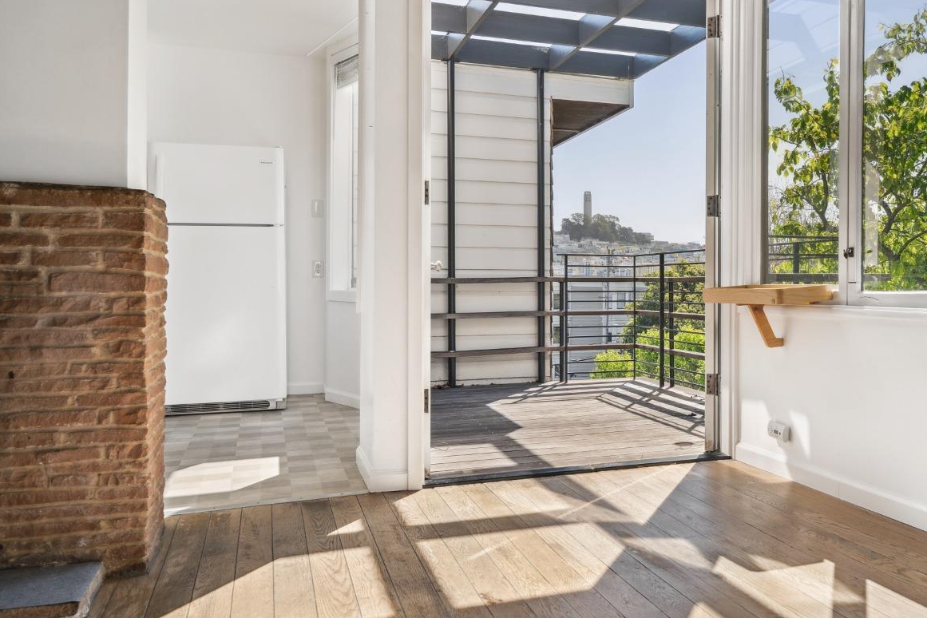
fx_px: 798
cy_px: 307
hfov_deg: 59.4
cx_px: 589
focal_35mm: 31
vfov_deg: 42.3
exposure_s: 1/400
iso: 250
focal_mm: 24
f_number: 7.1
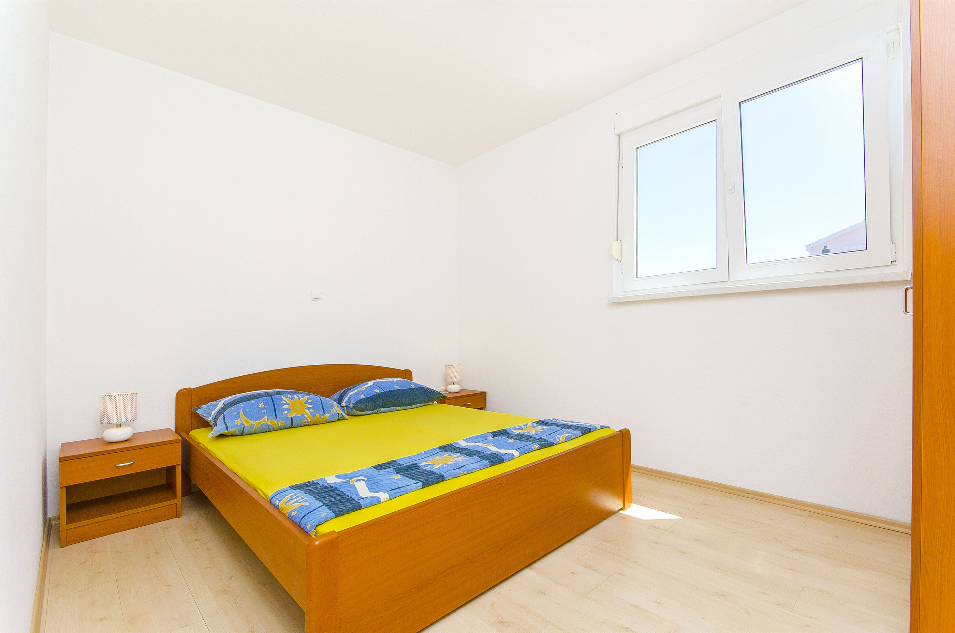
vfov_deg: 77.1
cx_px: 478
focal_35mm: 15
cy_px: 316
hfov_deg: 100.5
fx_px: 397
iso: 160
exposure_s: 1/160
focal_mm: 10
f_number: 8
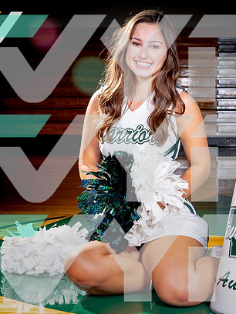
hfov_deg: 19.3
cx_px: 176
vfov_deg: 25.7
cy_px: 149
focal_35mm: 76
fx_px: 691
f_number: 8
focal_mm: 48
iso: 125
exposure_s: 1/160
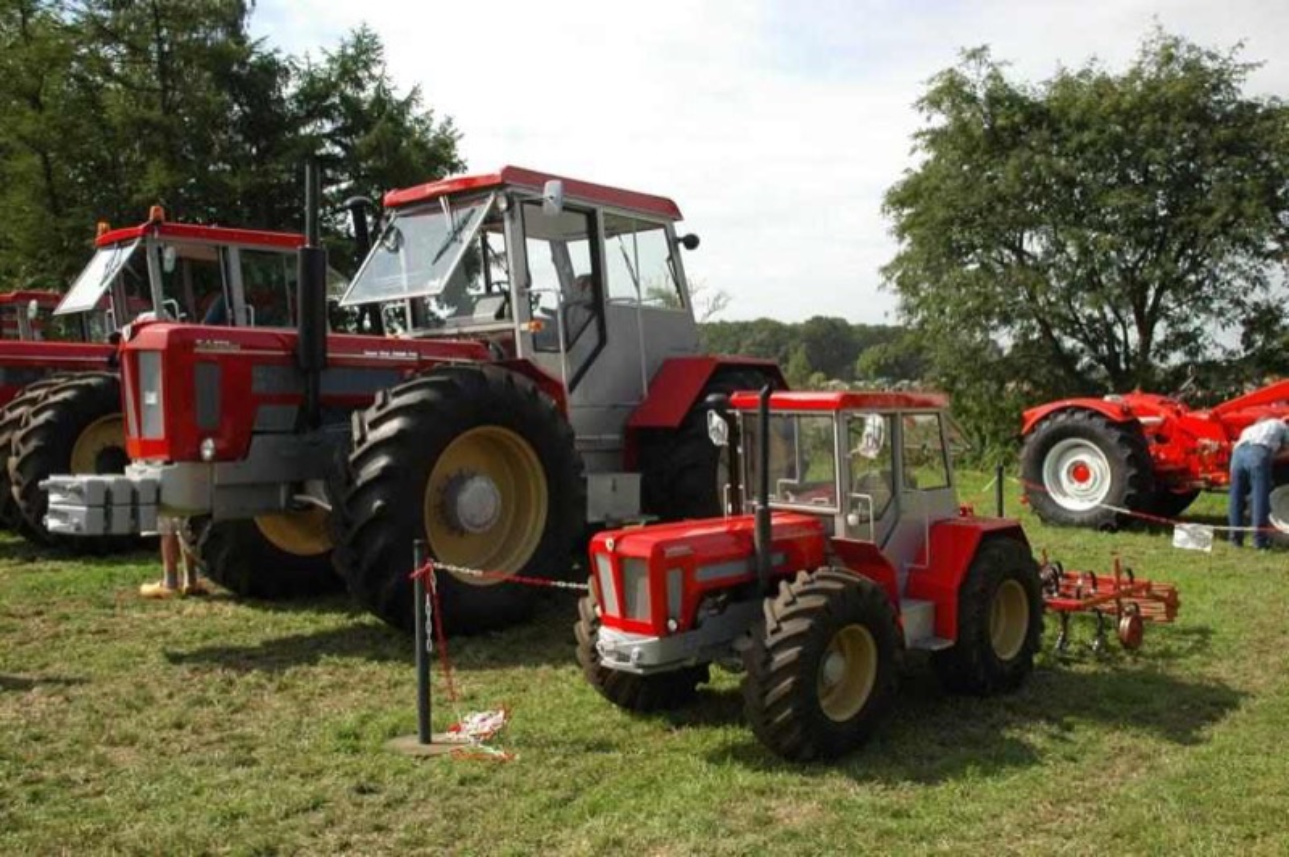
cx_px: 644
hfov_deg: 57.3
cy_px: 428
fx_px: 1181
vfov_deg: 39.9
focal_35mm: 33
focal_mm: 22
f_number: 10
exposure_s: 1/400
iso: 400
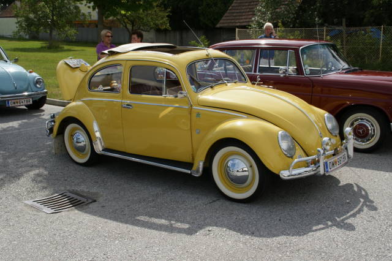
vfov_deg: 31.9
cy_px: 130
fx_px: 457
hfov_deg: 46.4
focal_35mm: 42
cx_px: 196
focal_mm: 28
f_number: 9
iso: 200
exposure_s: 1/500
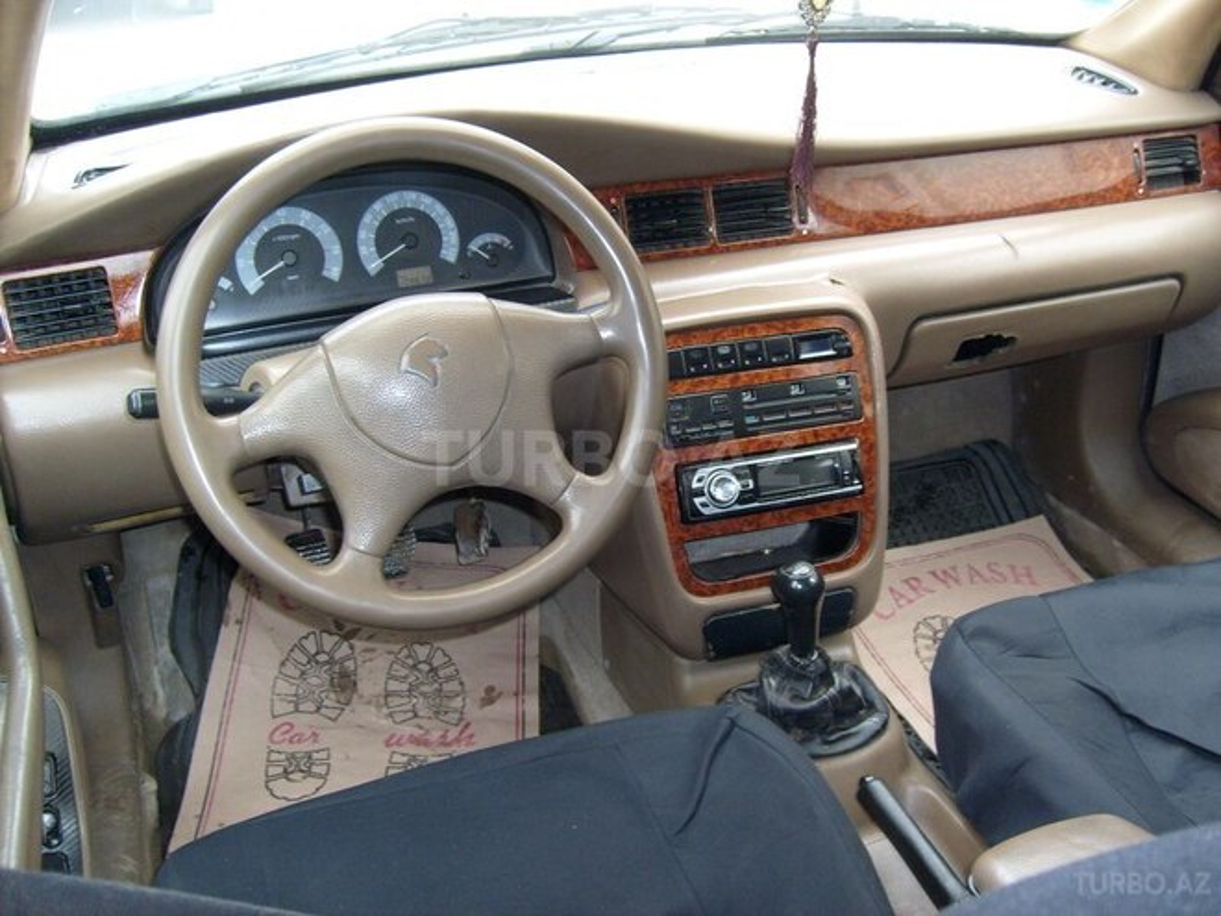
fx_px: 1235
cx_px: 610
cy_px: 458
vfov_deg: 40.7
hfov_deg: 52.6
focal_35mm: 35
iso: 100
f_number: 2.8
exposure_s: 1/45
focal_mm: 5.8
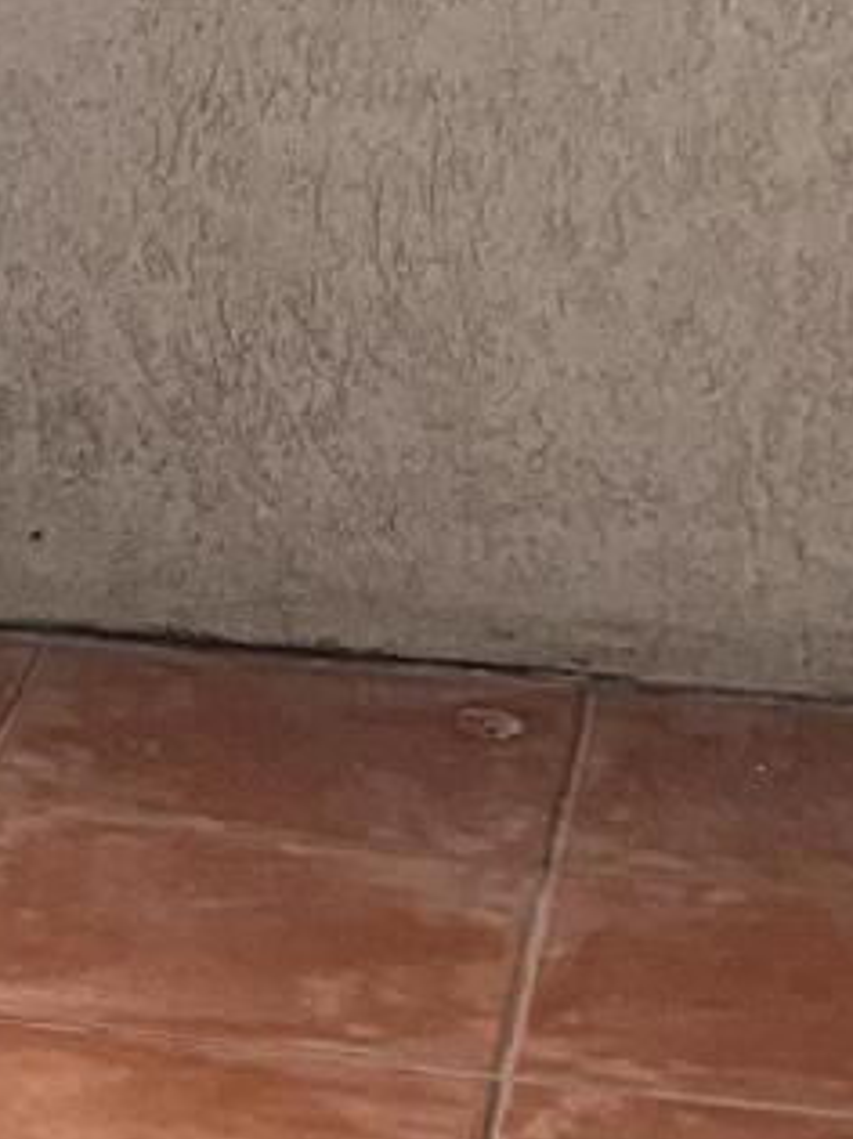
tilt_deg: -11.6
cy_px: 69
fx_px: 5425
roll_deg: +0.9
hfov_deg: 8.3
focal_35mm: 165
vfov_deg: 11.9
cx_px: -1084
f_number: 1.5
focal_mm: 5.7
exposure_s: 1/287
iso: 32
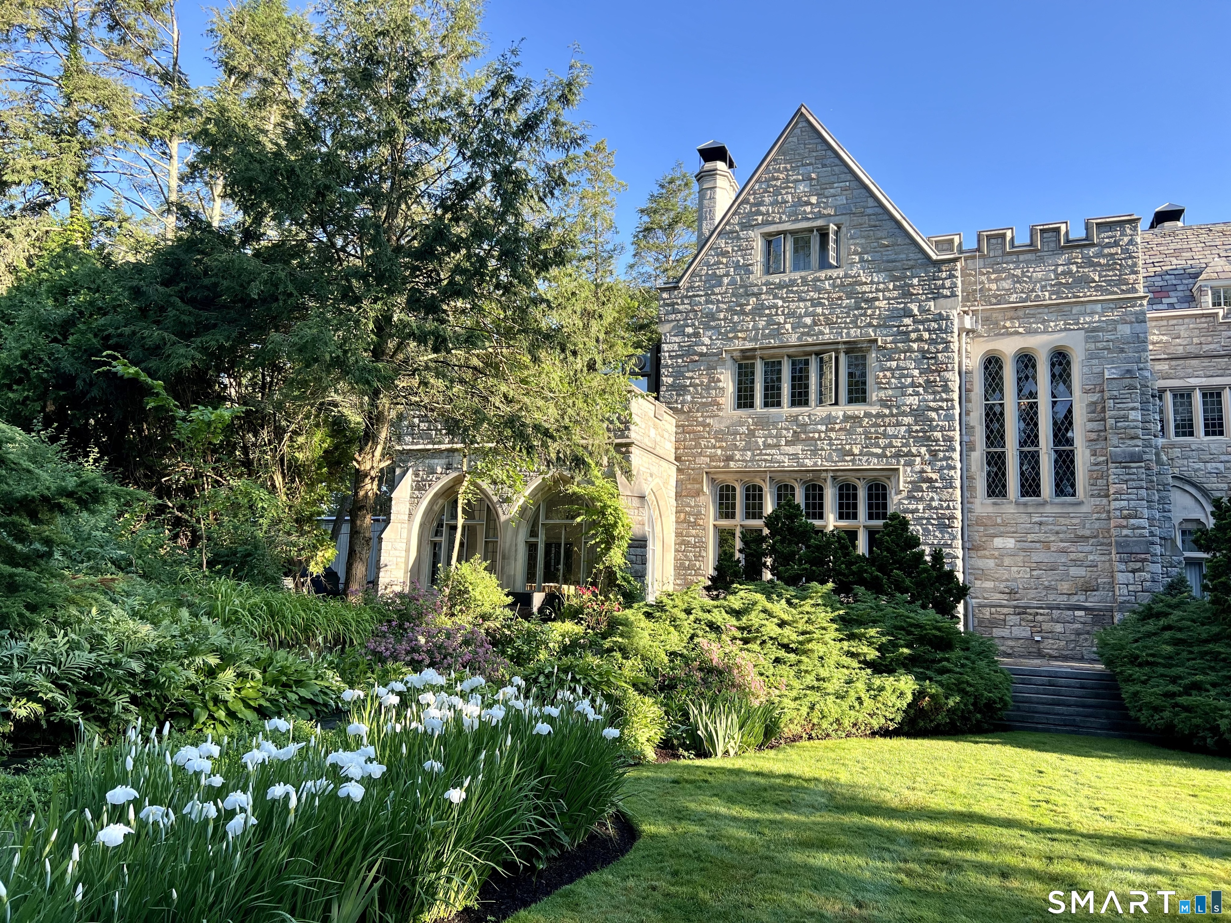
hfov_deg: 67.3
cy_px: 462
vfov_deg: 53.1
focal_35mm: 26
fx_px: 925
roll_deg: -2.7
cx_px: 616
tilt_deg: +9.1
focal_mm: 5.7
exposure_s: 1/581
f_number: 1.5
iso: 50
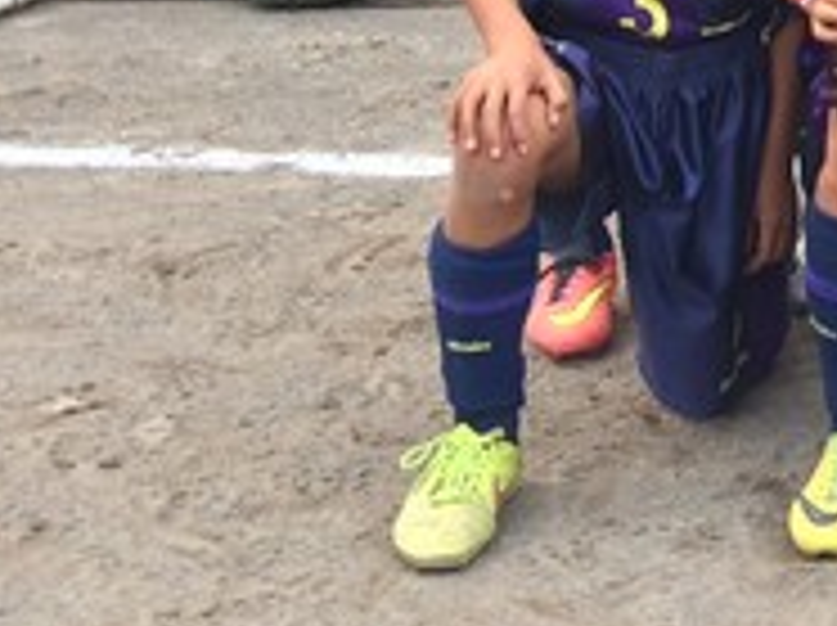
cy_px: -178
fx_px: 2584
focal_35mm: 107
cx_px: 1260
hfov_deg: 16.7
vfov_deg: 13.3
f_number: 2.2
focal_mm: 4.12
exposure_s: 1/60
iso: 40
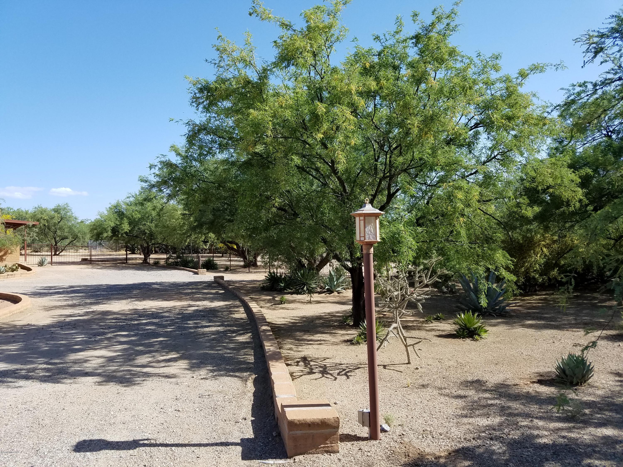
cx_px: 312
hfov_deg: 67.3
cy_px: 234
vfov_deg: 53.1
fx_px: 468
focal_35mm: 26
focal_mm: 4.2
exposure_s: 1/1708
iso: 50
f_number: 1.7
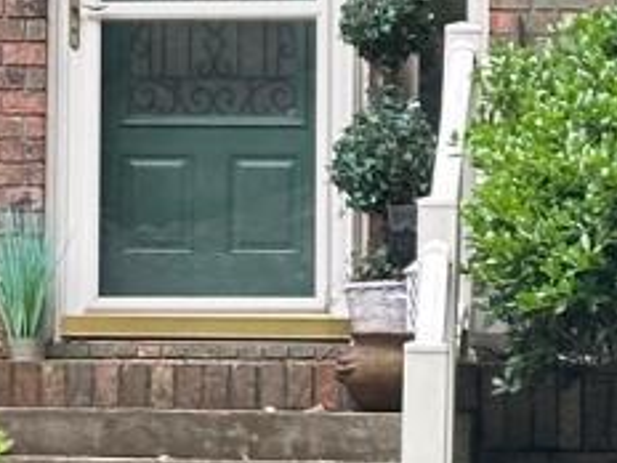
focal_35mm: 311
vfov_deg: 4.8
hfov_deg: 6.4
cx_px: 274
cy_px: -94
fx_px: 5543
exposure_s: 1/140
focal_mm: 6.86
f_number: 1.78
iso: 50
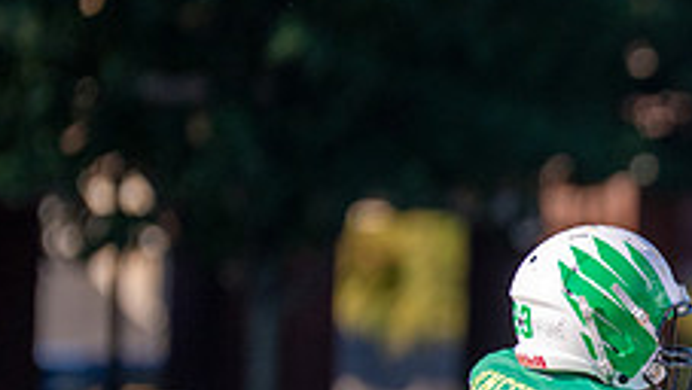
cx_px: 967
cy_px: 380
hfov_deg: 2.7
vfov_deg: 1.5
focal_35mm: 790
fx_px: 14504
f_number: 2.8
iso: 250
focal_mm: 200
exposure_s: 1/4000
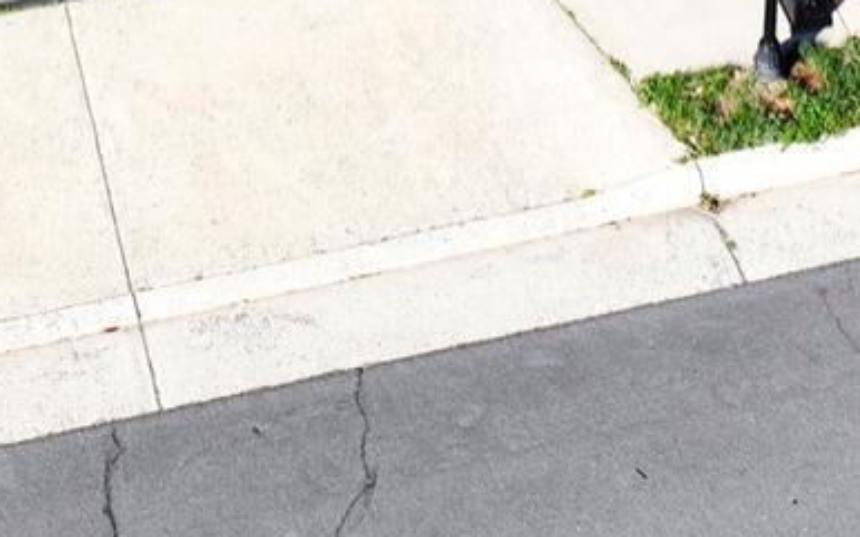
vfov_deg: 8.3
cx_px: 488
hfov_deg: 15.5
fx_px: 3163
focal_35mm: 135
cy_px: -1061
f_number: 2.8
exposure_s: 1/1250
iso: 110
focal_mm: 12.3
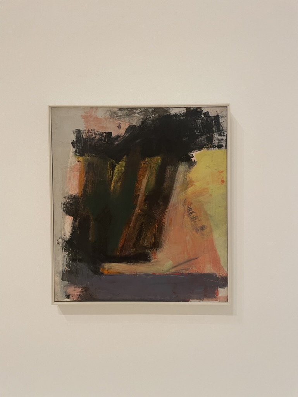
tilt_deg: -1.0
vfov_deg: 67.3
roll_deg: +0.4
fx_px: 298
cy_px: 198
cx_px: 149
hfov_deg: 53.1
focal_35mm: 26
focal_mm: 4.2
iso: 125
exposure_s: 1/60
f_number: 1.6
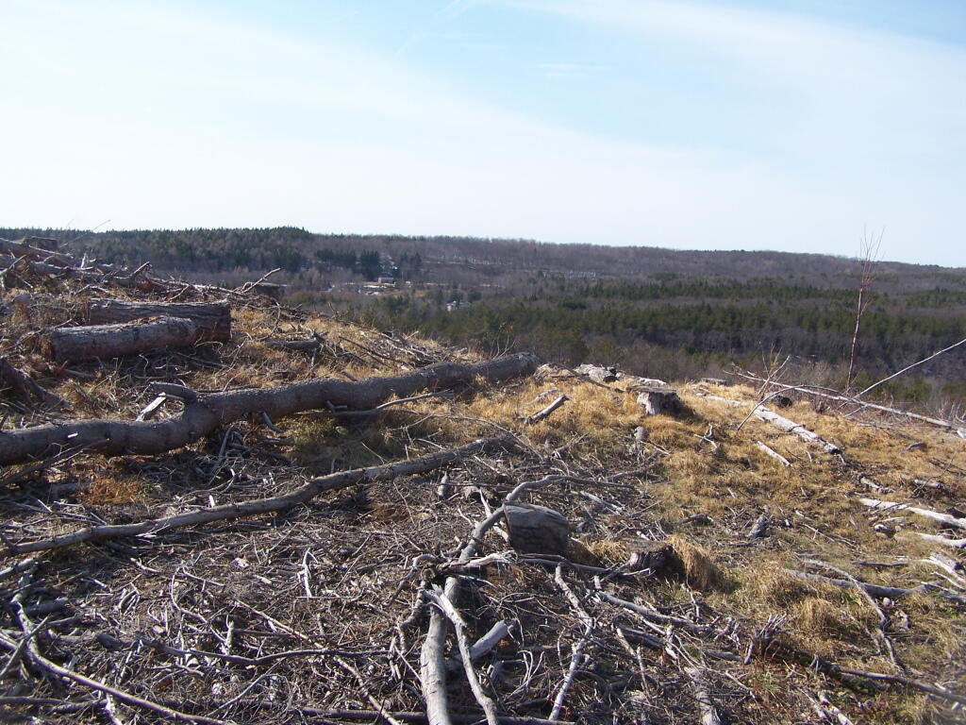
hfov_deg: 49.0
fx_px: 1060
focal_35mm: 38
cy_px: 362
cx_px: 483
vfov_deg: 37.7
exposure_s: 1/640
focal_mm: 6.3
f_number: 4
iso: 80
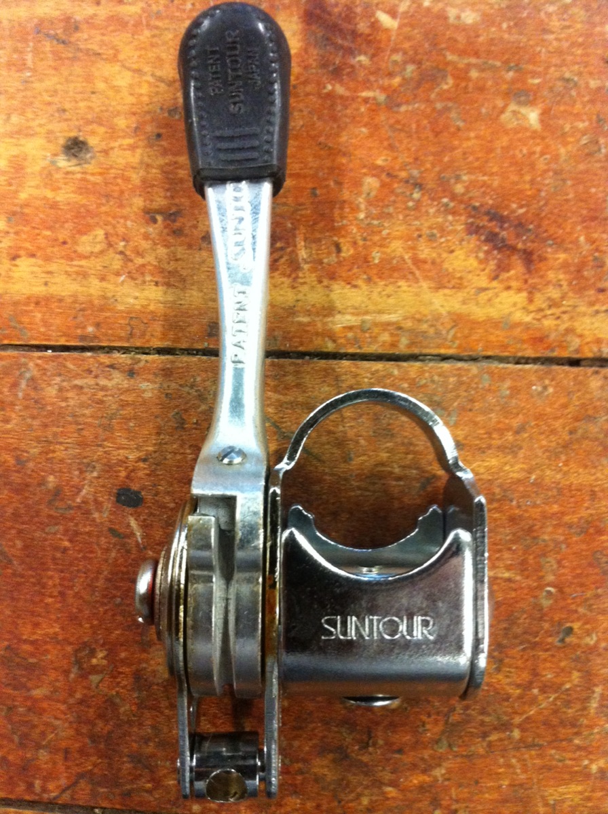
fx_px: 822
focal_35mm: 35
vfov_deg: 52.7
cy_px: 407
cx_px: 304
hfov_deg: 40.6
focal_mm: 3.85
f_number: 2.8
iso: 400
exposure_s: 1/17
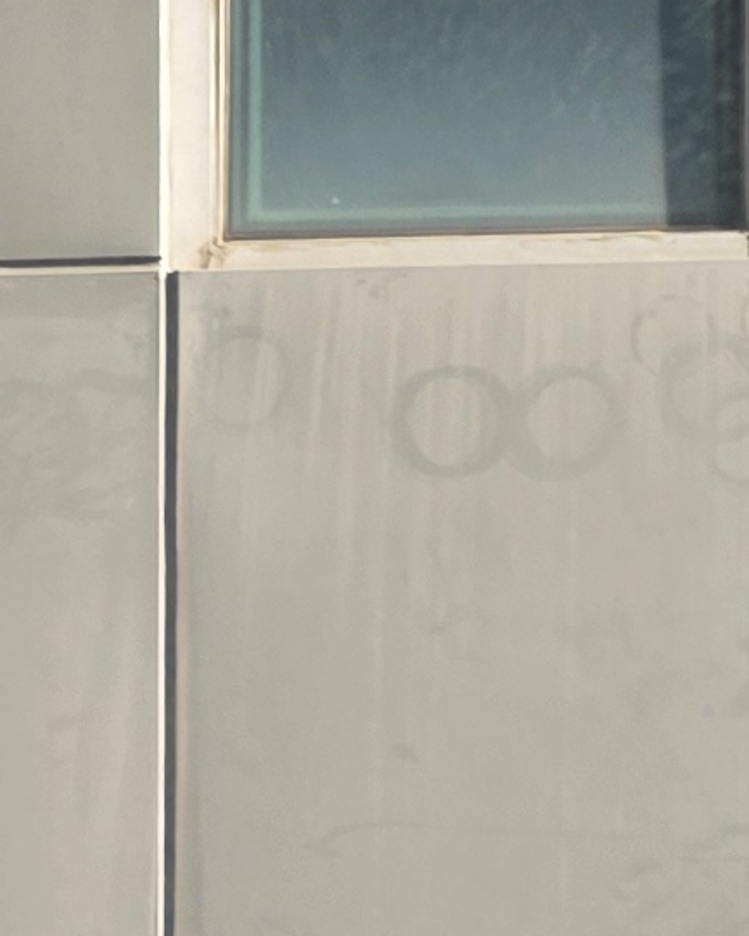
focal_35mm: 166
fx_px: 4598
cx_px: -434
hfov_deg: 9.0
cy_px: 2498
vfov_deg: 9.7
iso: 20
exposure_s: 1/120
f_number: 1.7
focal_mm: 6.25
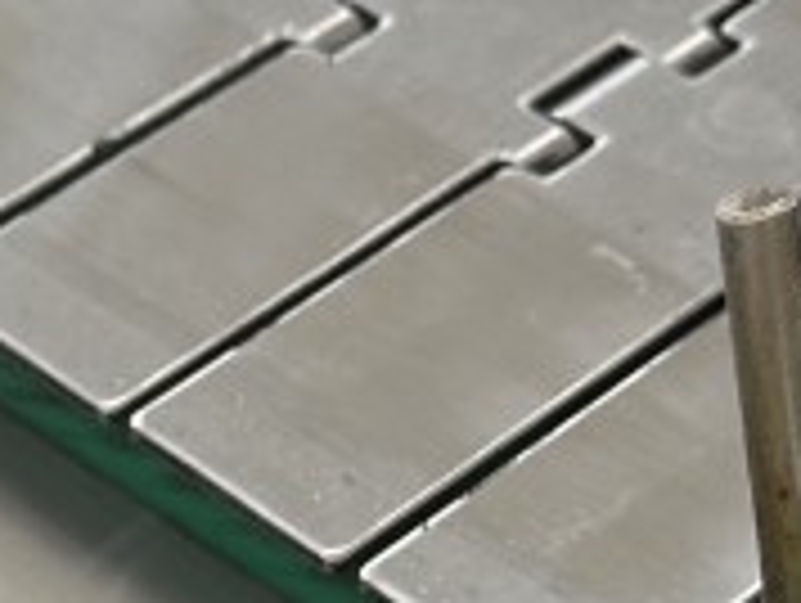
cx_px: -112
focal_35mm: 138
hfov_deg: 13.9
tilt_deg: -52.3
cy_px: 972
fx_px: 3198
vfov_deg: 10.3
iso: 80
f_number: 1.78
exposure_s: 1/121
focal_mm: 6.86
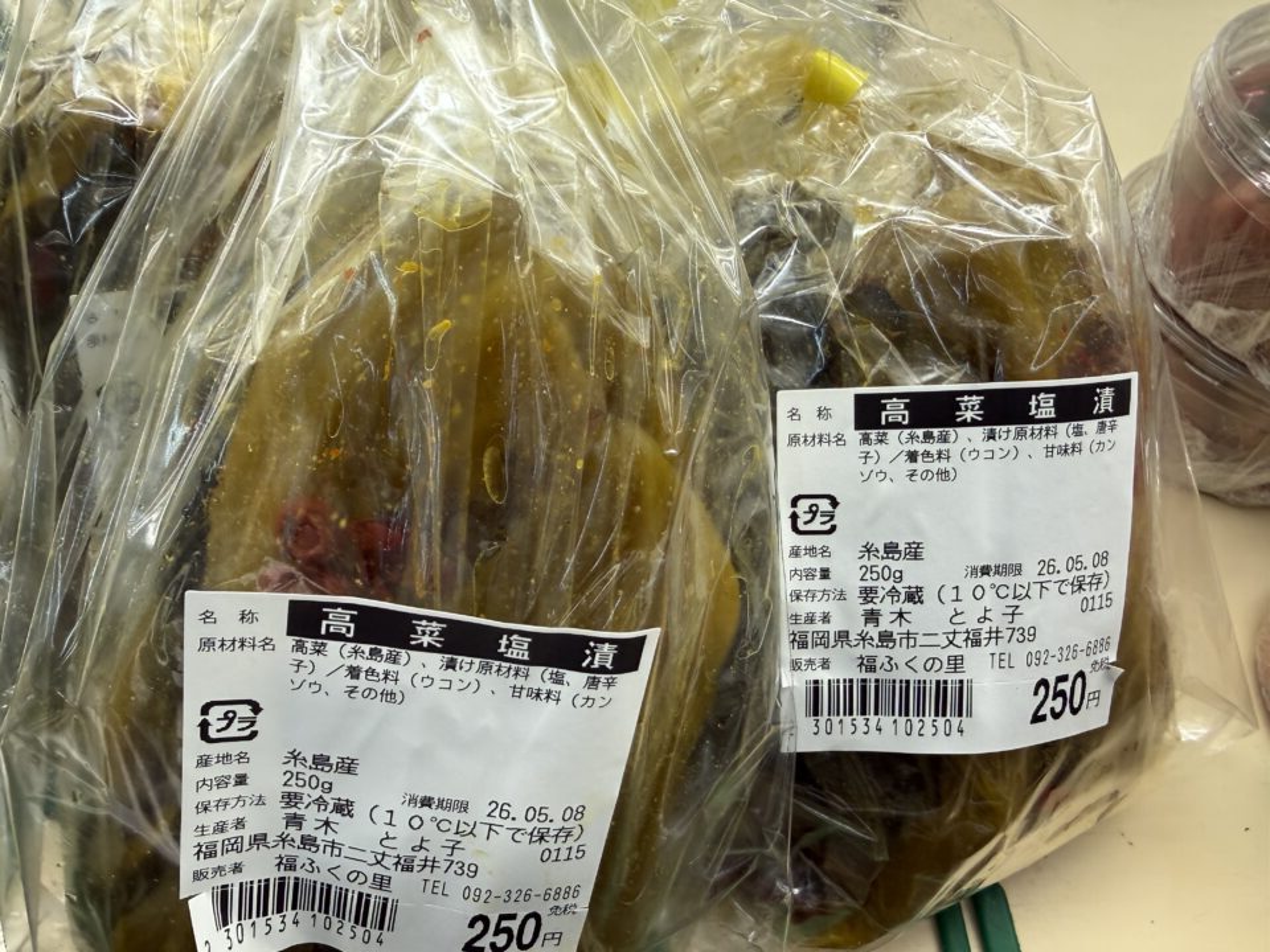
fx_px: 881
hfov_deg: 71.6
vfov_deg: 56.8
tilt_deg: -52.7
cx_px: 635
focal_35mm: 24
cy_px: 476
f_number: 2.2
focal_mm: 2.22
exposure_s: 1/120
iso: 80
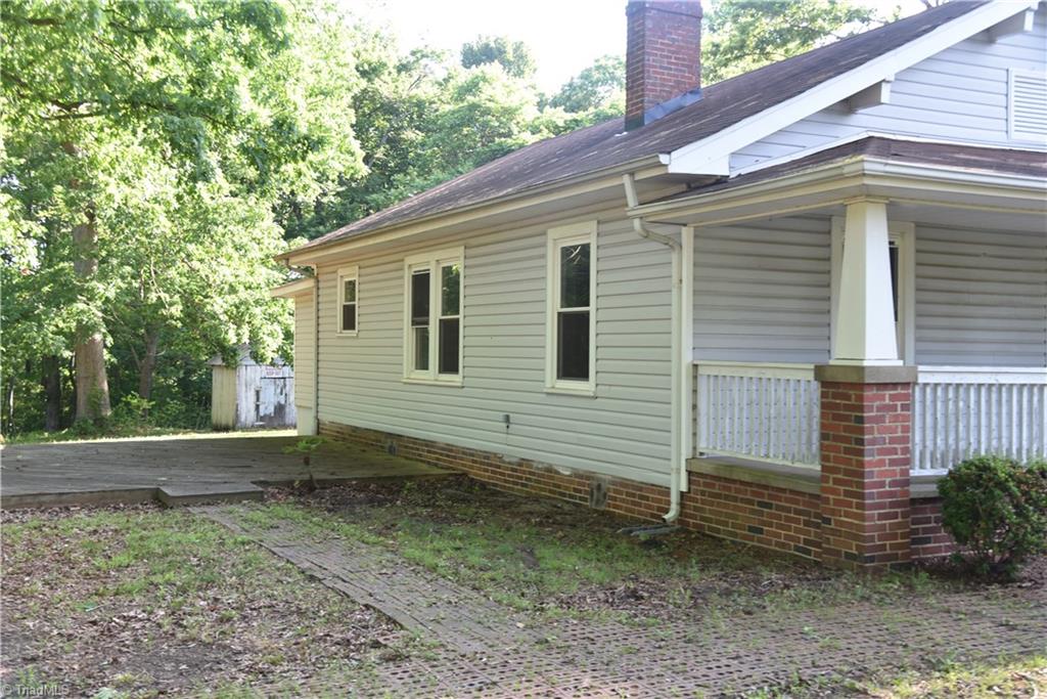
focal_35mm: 38
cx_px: 524
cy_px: 350
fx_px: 1105
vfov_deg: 35.1
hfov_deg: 50.7
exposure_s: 1/100
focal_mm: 38
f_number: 5
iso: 400
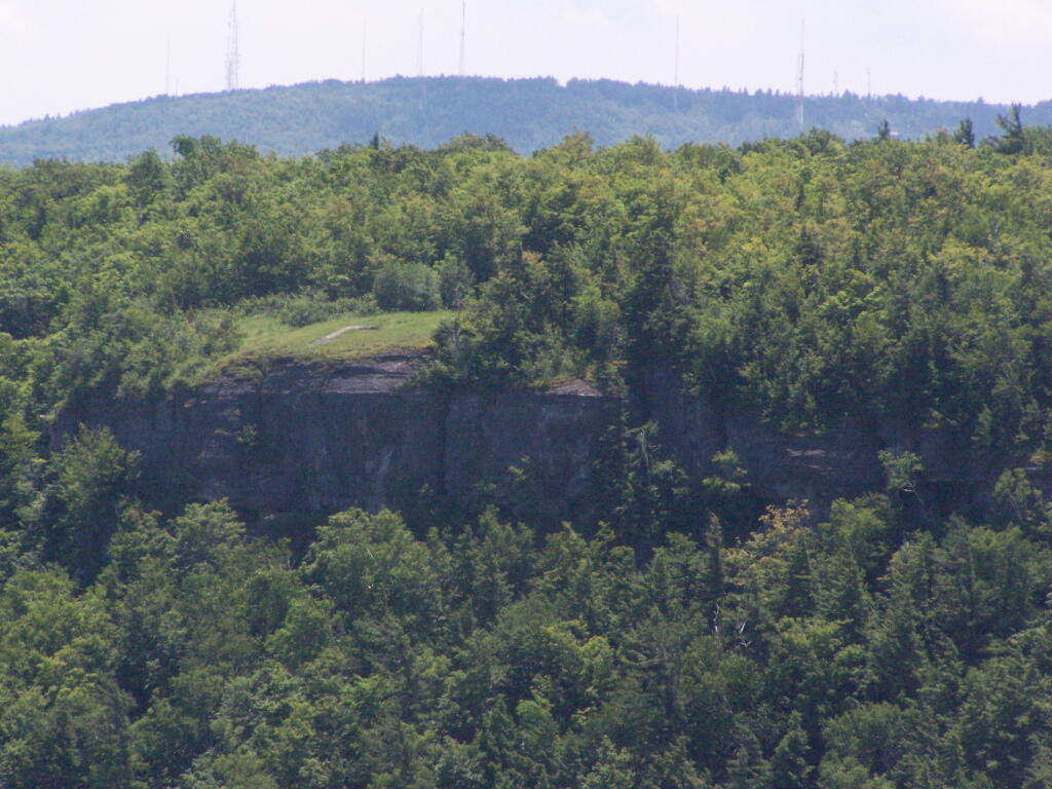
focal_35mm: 317
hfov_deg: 6.3
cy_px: 394
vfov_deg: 4.7
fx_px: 9634
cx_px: 526
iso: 400
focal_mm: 52.6
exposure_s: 1/1250
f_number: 7.1
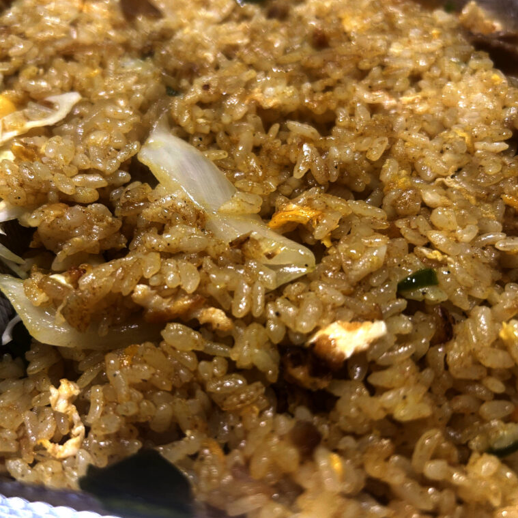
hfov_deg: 52.3
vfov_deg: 52.5
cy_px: 258
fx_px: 525
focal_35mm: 31
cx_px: 218
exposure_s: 1/60
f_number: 1.5
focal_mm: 5.7
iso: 125
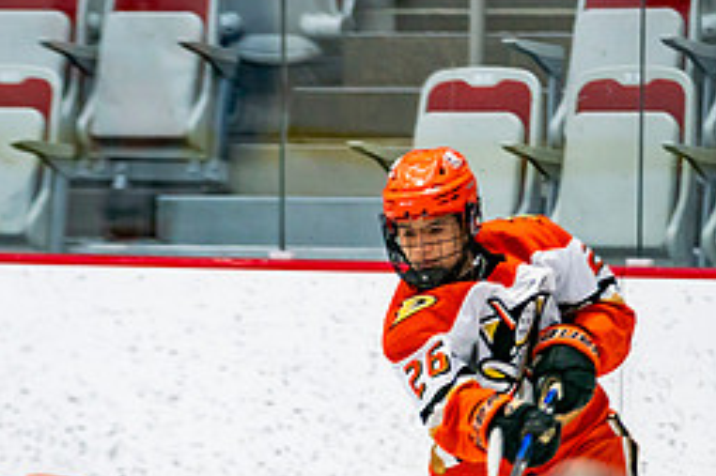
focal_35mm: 482
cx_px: 229
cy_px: 584
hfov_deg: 4.3
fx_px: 9580
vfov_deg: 2.8
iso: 640
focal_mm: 175
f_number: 2.8
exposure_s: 1/640
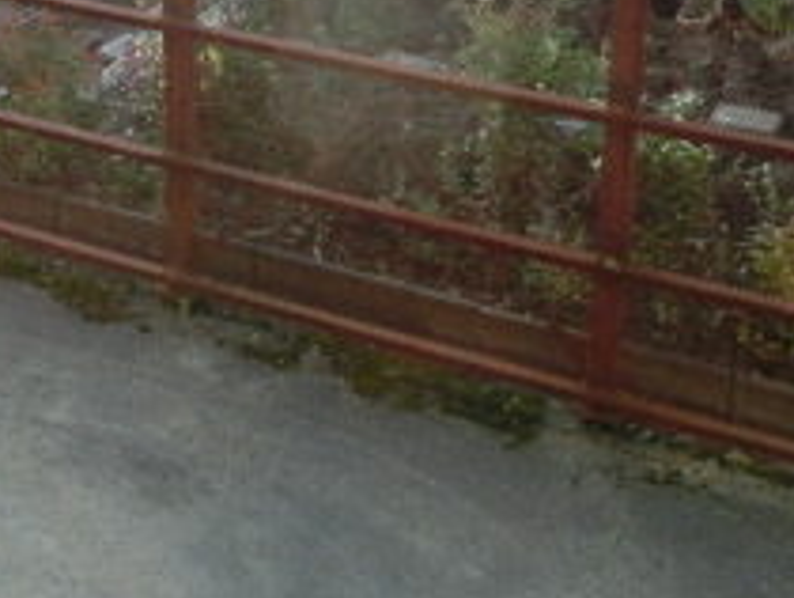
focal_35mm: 73
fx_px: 1676
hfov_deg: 26.1
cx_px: 132
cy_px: -121
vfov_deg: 19.1
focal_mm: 4.24
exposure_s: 1/160
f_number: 3
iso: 80
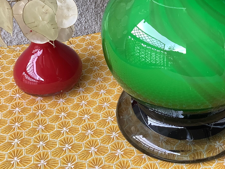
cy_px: 27
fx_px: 357
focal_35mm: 55
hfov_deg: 33.4
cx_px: 195
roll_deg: -1.0
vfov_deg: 25.9
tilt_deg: -26.1
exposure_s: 1/50
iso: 100
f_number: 2.4
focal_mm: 3.3
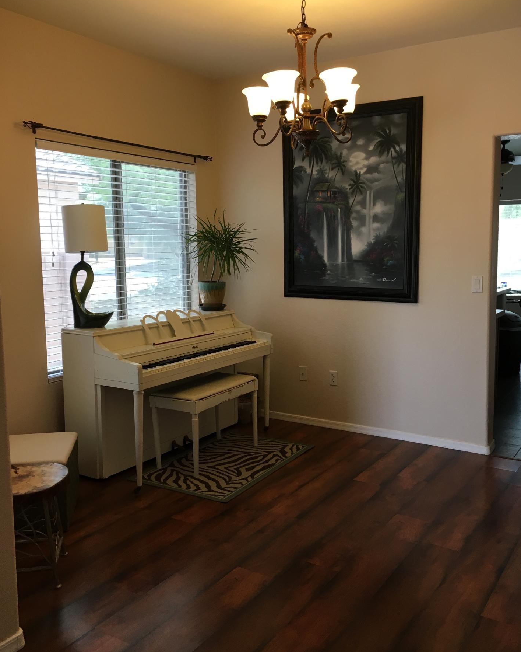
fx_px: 617
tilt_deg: -5.9
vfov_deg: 55.7
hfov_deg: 45.8
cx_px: 275
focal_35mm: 32
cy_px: 317
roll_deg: +0.2
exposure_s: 1/30
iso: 32
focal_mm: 4.15
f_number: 2.2
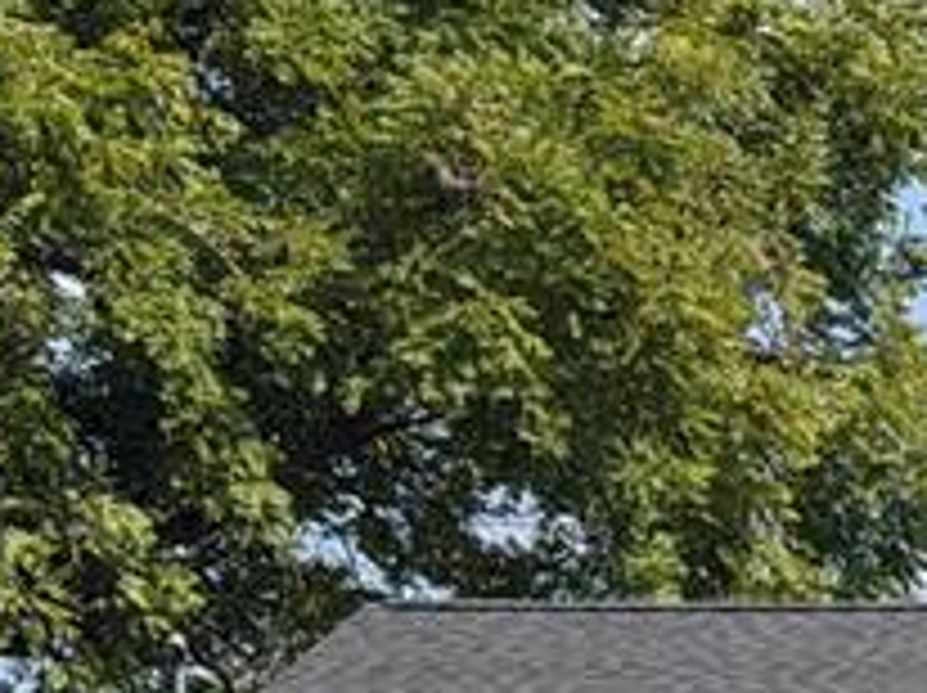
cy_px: 1058
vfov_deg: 6.1
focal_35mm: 239
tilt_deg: +3.7
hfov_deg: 7.7
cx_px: 2241
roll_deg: +0.0
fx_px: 6393
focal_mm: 6.76
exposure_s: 1/4878
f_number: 1.78
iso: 80
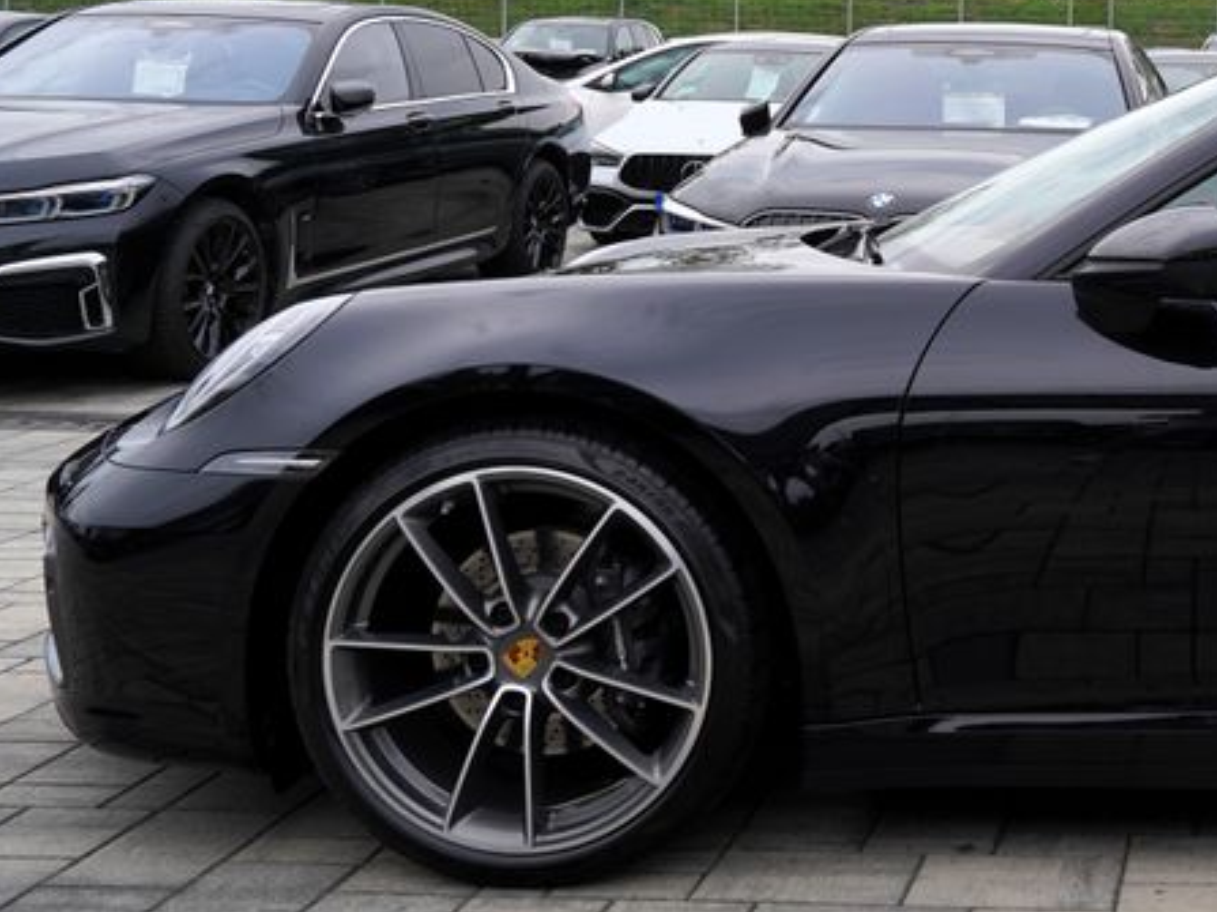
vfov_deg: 26.7
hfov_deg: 31.7
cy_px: 114
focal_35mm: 53
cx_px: 1364
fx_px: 1863
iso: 100
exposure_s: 1/160
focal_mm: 24
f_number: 6.3
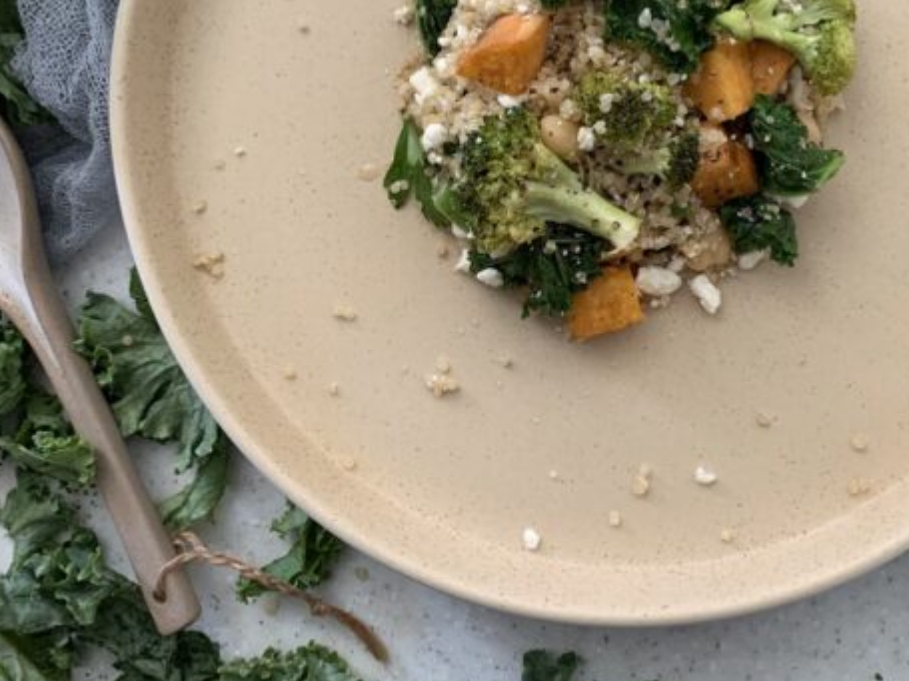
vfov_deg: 35.4
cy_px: 203
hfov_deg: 45.9
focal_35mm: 40
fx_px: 1050
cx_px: 621
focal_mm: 4.25
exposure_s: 1/60
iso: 250
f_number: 1.8
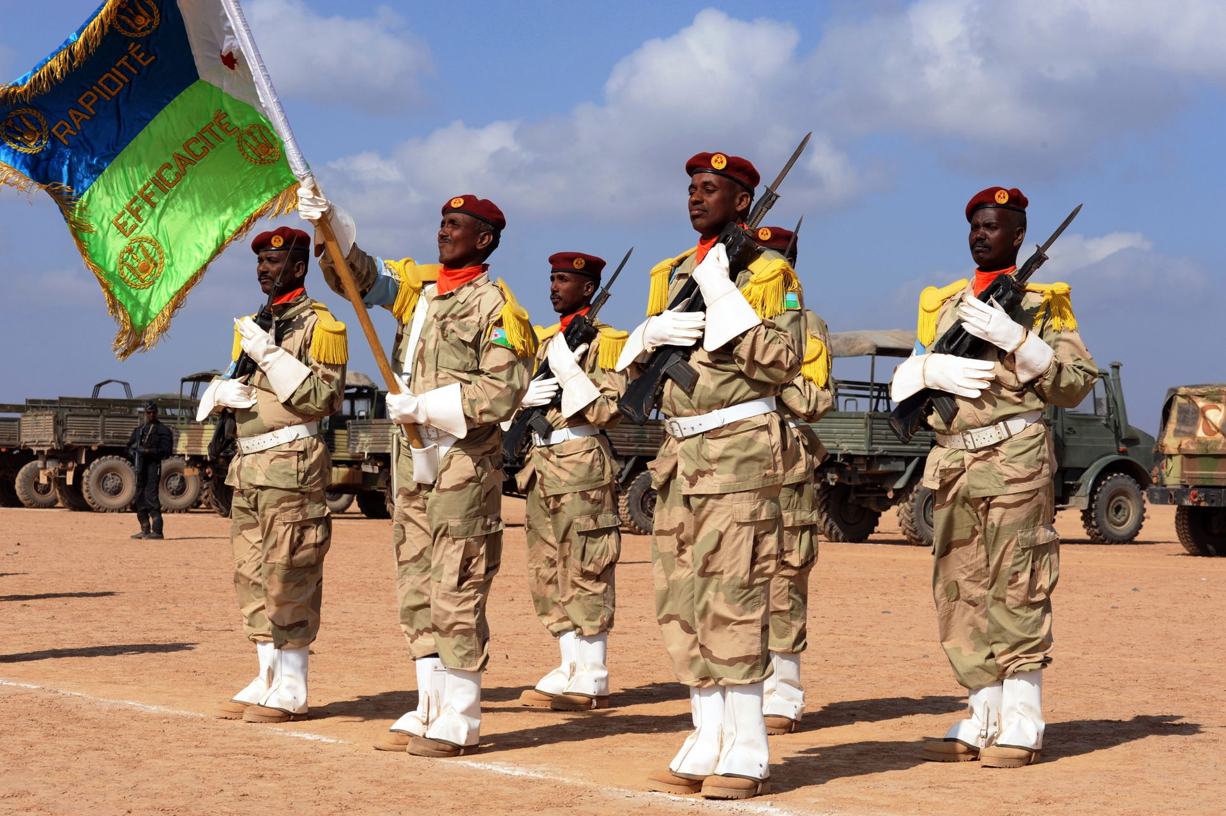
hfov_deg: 25.4
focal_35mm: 80
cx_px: 613
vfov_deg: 17.0
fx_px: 2723
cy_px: 408
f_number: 11
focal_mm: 80
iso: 200
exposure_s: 1/500
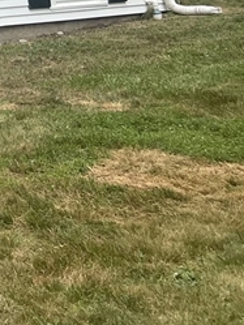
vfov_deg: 16.7
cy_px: -162
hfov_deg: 11.0
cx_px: -391
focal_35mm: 107
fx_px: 1005
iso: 50
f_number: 1.5
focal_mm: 5.7
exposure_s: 1/1669
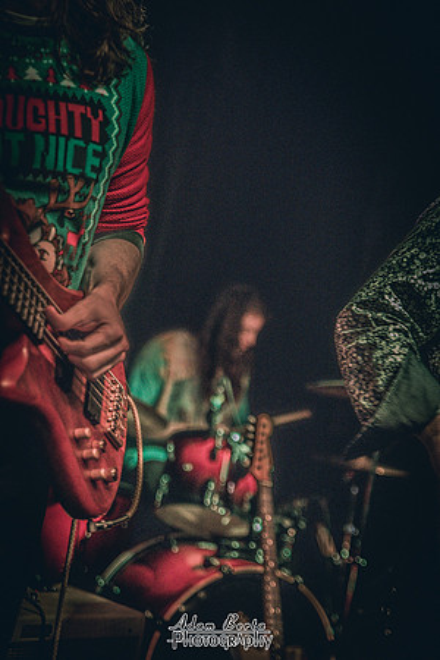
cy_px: 330
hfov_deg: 24.6
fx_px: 1008
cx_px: 220
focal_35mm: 55
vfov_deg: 36.2
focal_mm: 55
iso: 8000
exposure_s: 1/80
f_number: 2.8
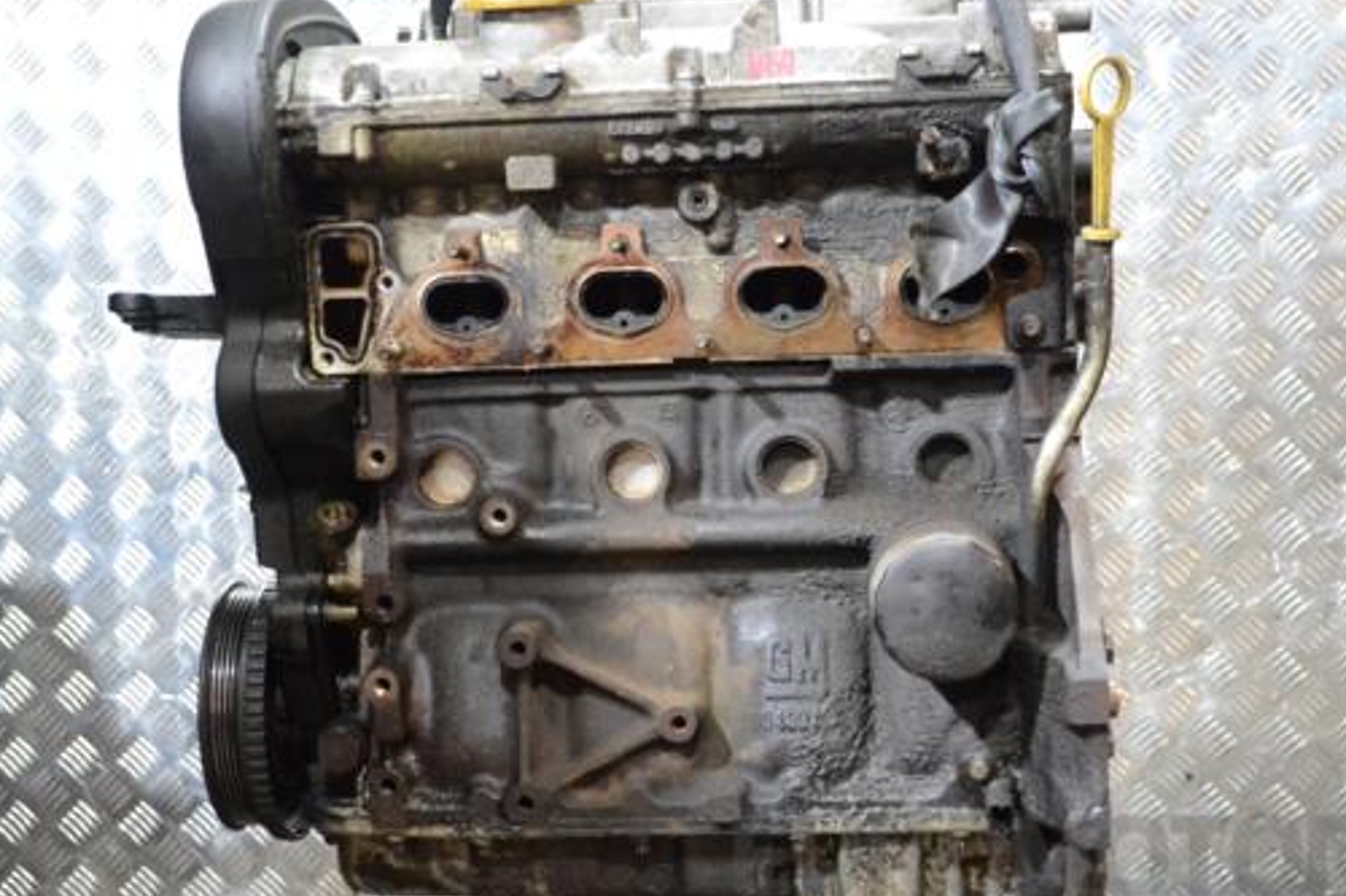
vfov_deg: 25.0
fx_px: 2018
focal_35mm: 54
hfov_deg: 36.9
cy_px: 498
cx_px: 684
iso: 3200
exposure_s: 1/25
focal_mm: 30
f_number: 4.5
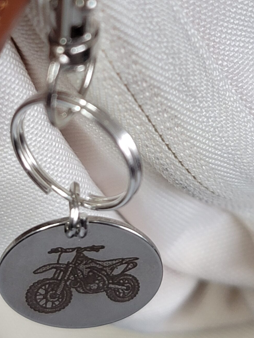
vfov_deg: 38.4
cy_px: 112
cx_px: 89
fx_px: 479
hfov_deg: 29.5
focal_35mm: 49
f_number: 1.8
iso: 125
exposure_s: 1/120
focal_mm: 7
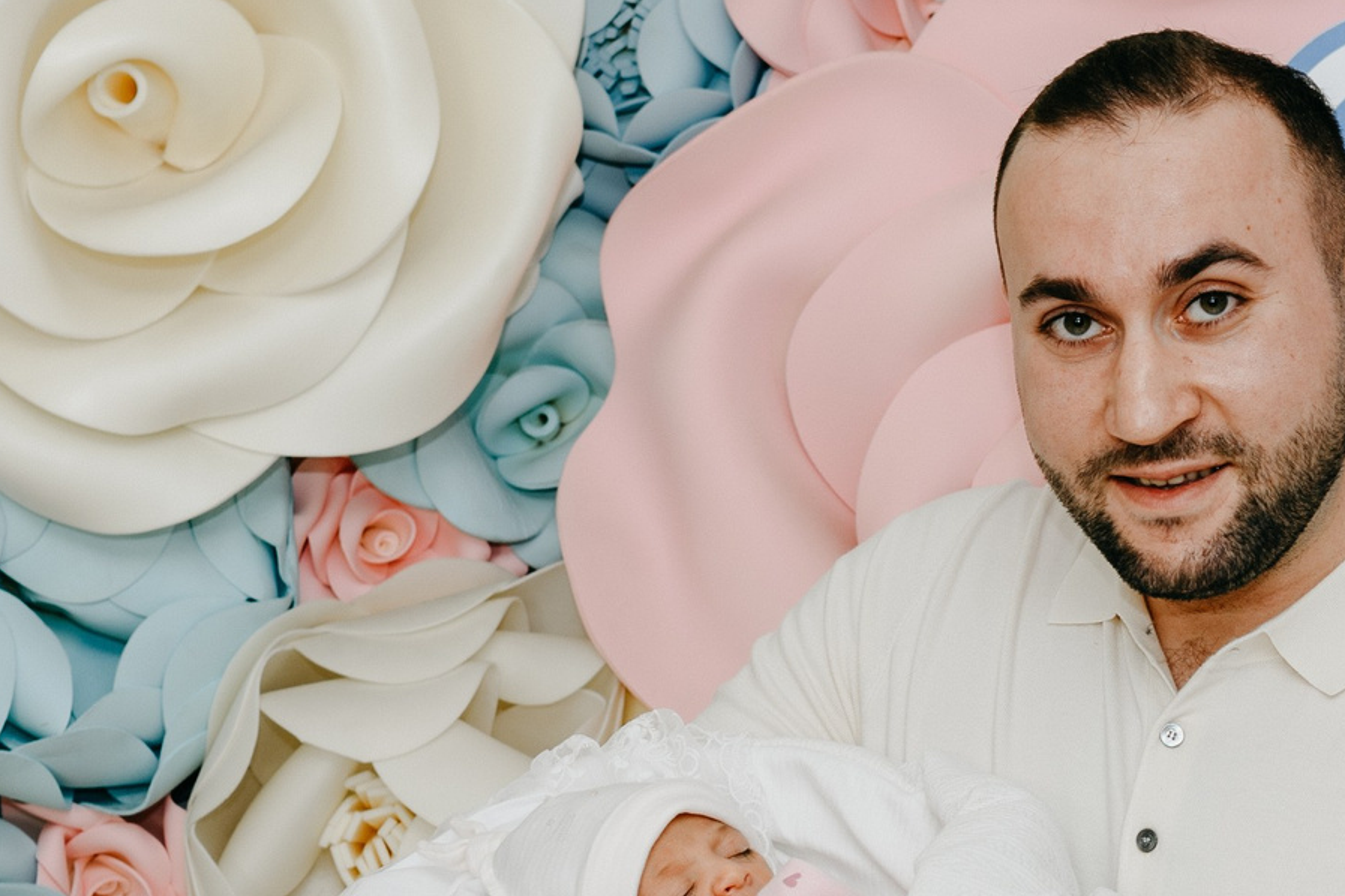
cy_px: 497
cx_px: 1242
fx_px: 5118
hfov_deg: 14.8
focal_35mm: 137
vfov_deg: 10.0
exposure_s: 1/160
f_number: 4.5
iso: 100
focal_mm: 48
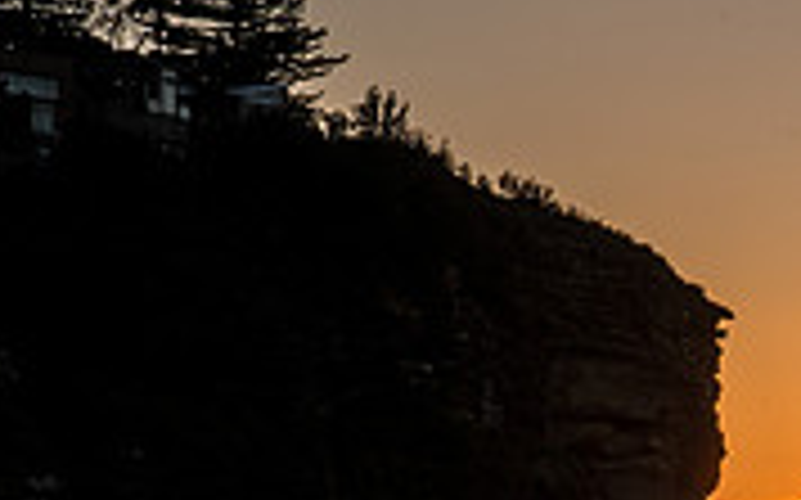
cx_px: 981
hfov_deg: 8.8
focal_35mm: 236
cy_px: 687
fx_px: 5149
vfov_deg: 5.5
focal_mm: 70
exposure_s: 10
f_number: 22
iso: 31
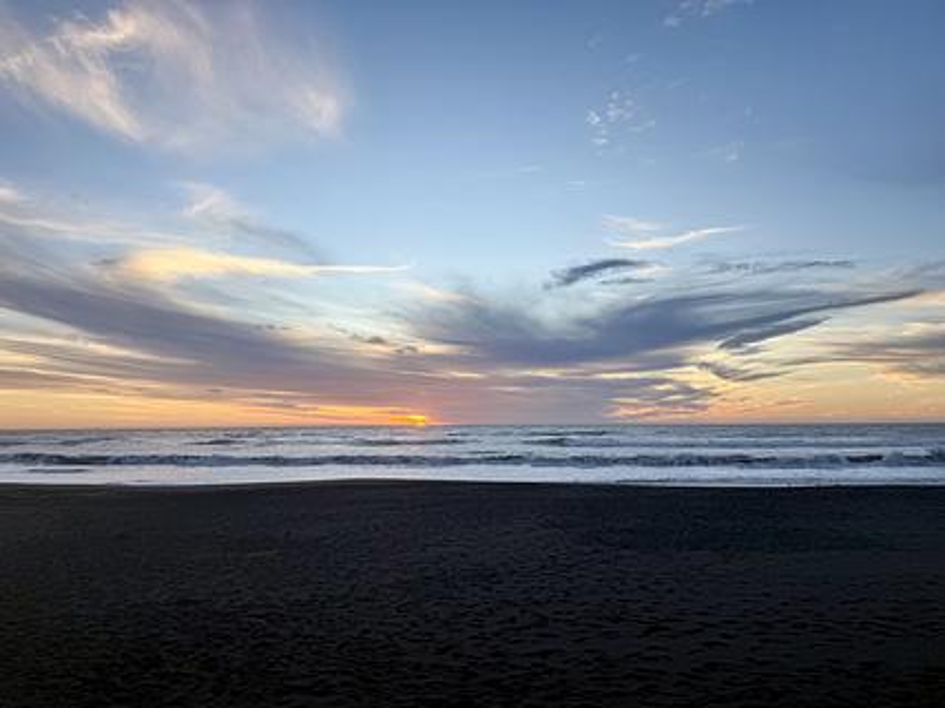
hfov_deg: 71.6
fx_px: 655
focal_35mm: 24
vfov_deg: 56.8
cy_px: 354
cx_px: 472
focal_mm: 6.76
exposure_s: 1/967
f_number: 1.78
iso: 80
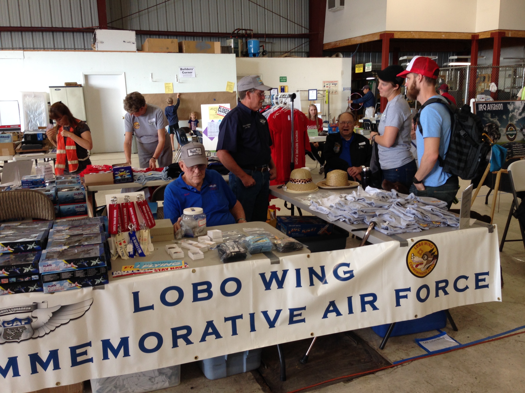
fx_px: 500
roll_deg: +1.3
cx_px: 262
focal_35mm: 33
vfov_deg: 42.9
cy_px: 196
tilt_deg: -12.5
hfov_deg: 55.4
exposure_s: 1/30
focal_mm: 4.12
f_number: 2.4
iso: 50
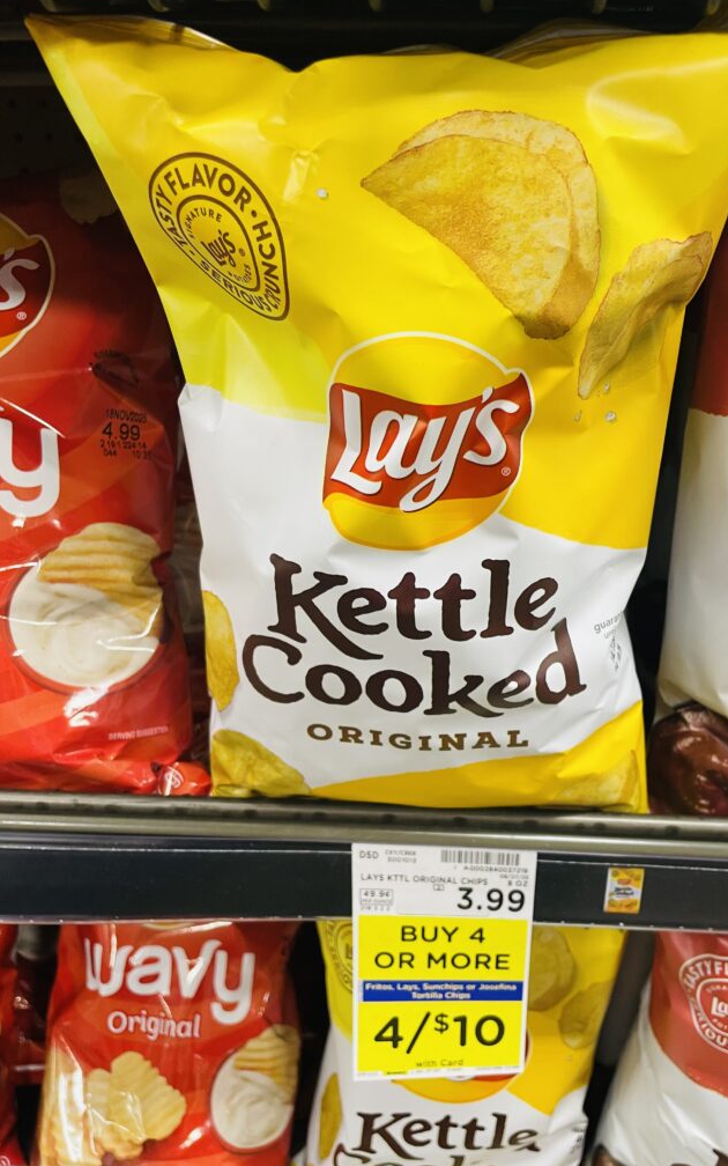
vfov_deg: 66.5
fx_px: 889
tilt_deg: -31.5
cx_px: 443
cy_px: 584
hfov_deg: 44.3
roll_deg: -0.6
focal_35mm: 28
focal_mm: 4.2
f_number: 1.6
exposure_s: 1/60
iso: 125
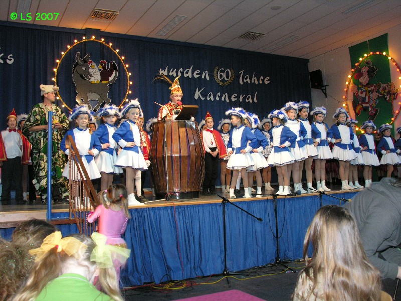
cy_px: 150
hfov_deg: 52.6
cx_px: 200
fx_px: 405
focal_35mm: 35
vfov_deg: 40.7
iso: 200
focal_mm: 8.9
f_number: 4
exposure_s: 1/30
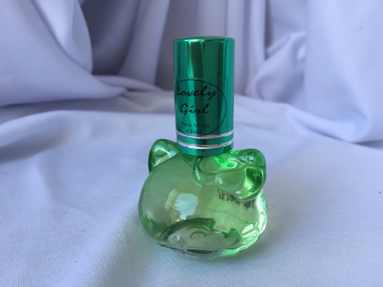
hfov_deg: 61.7
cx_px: 192
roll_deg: -1.4
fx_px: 321
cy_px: 144
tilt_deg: -17.1
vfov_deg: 48.2
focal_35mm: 29
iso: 40
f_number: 2.2
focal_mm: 4.15
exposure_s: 1/50
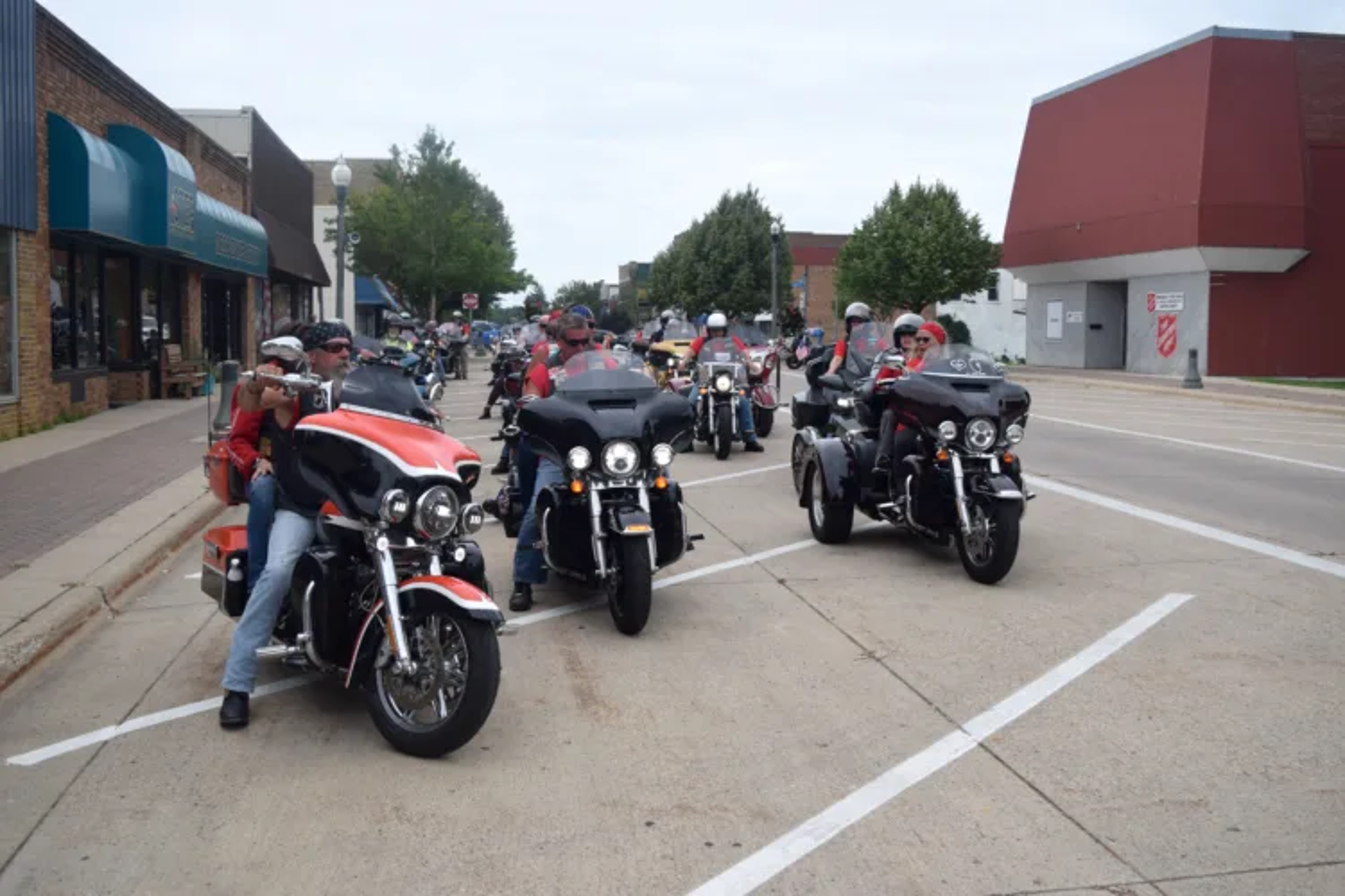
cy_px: 448
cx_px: 672
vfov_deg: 35.5
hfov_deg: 51.3
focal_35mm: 38
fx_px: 1401
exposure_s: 1/1250
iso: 400
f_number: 5.6
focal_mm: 25
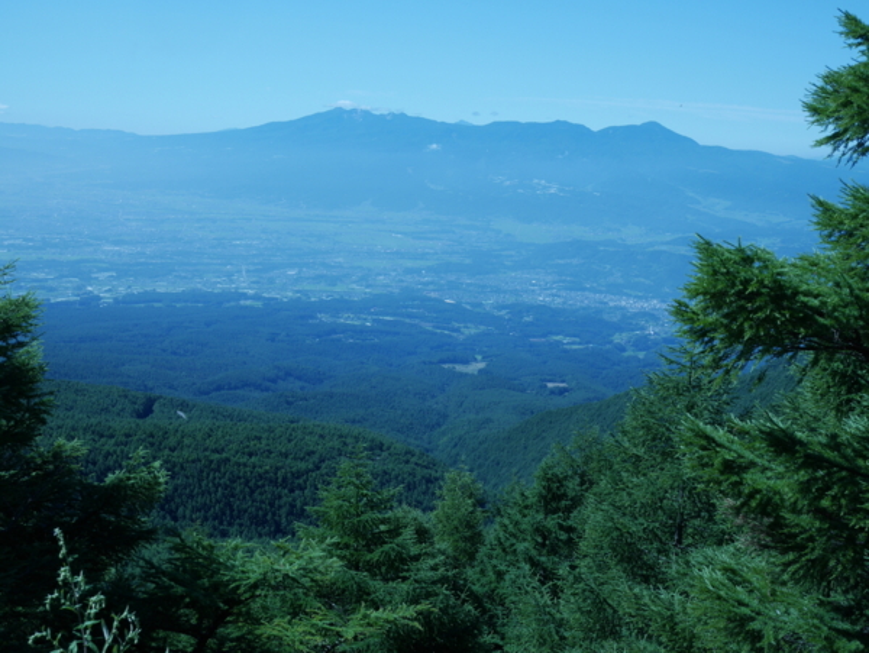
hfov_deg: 39.6
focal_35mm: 48
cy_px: 326
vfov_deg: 30.3
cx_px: 434
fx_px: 1206
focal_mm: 24
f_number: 9
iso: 200
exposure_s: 1/320
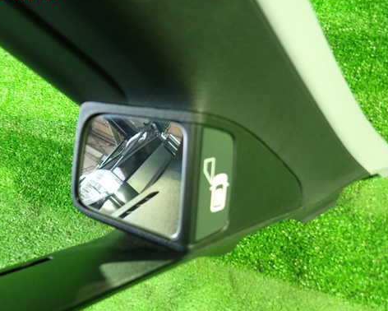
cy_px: 168
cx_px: 155
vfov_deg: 47.1
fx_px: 356
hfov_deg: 56.7
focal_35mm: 31
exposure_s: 1/20
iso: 800
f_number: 2
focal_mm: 4.5
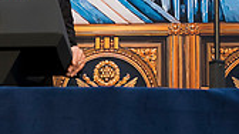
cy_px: 48
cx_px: 13
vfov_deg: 6.4
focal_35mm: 188
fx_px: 1190
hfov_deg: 11.4
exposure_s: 1/200
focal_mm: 35
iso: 280
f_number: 2.8
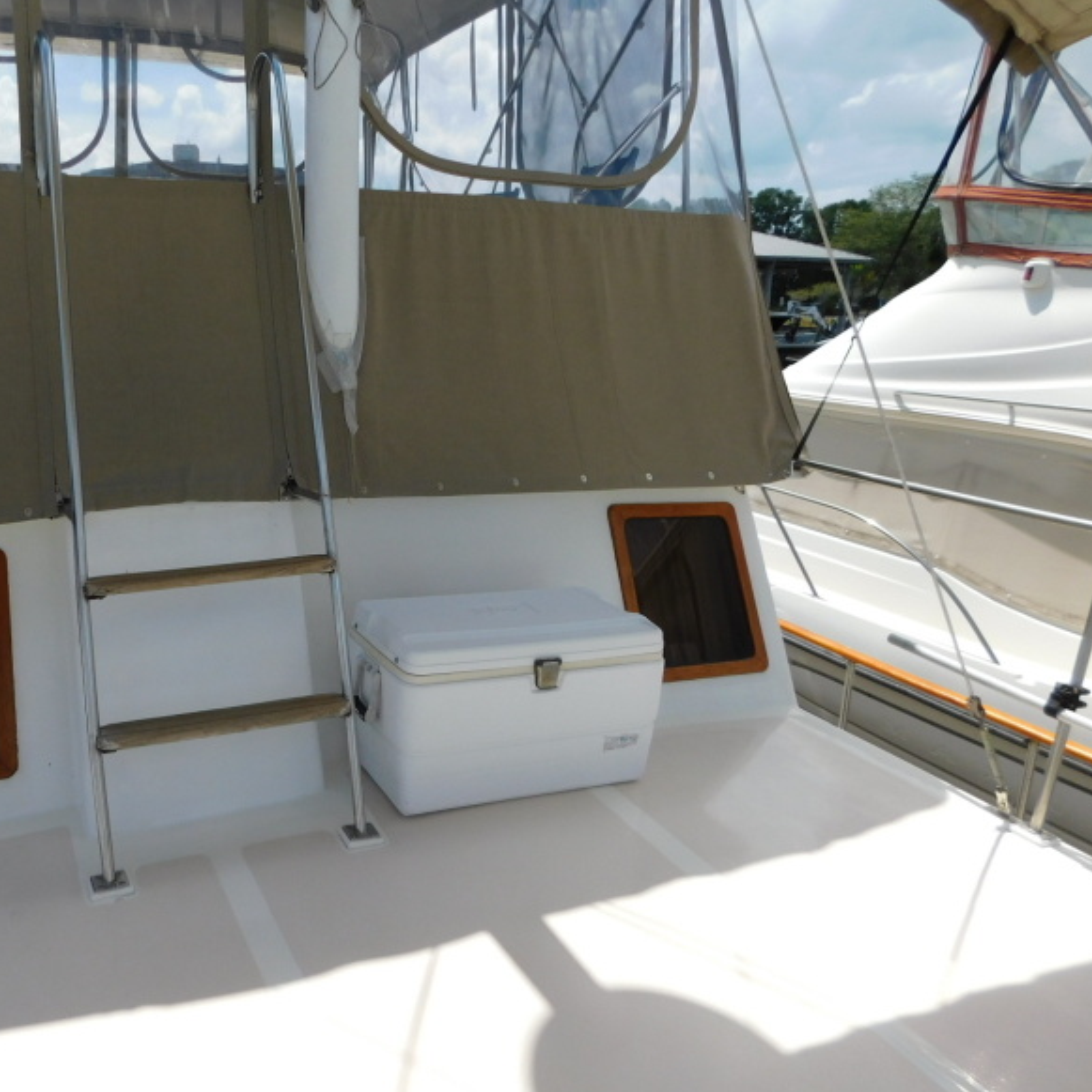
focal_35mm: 28
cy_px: 532
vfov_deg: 57.3
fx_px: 999
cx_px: 351
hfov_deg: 55.9
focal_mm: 4
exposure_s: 1/640
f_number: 6
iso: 125
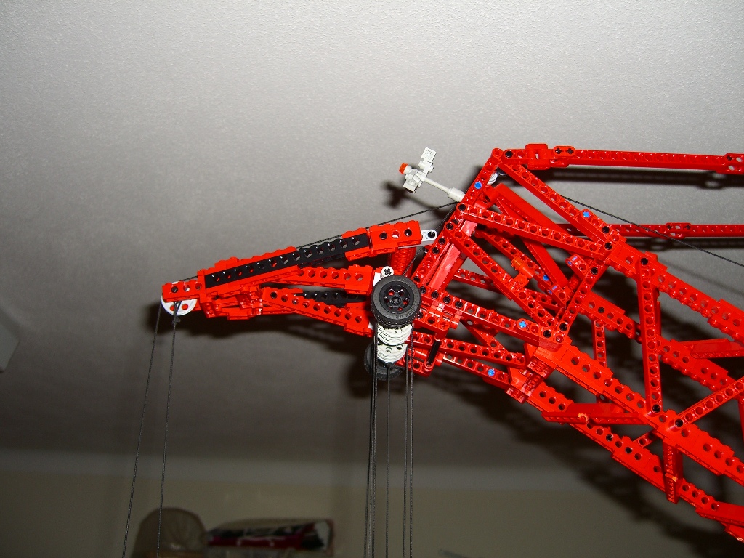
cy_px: 279
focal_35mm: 38
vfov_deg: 37.7
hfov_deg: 49.0
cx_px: 372
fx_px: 817
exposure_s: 1/60
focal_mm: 7.9
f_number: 2.8
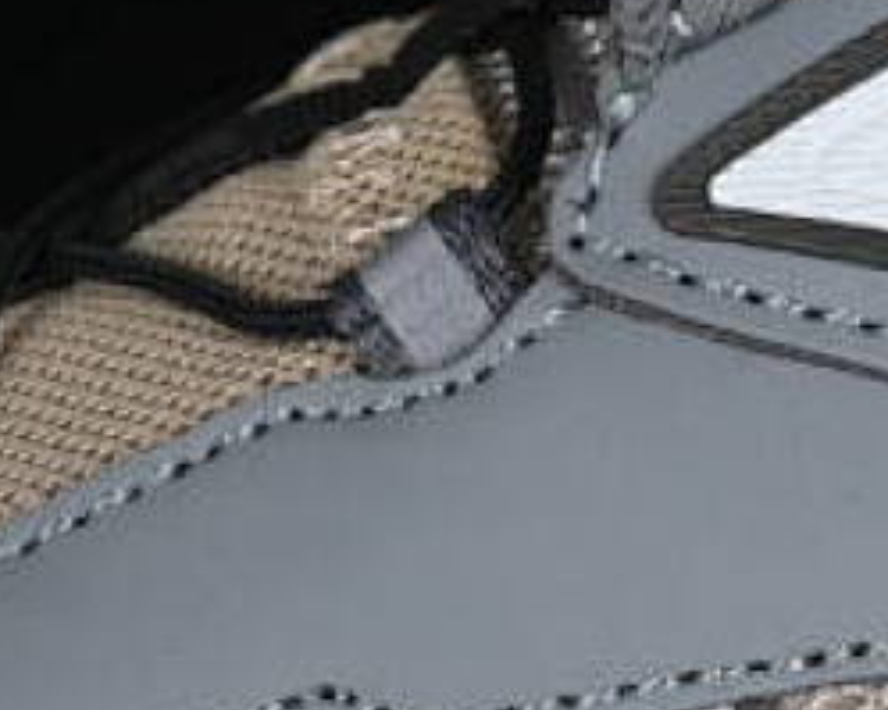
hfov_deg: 6.3
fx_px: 8013
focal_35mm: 305
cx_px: 1284
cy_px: 746
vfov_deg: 5.1
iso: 160
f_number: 7.1
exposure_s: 1/60
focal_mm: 50
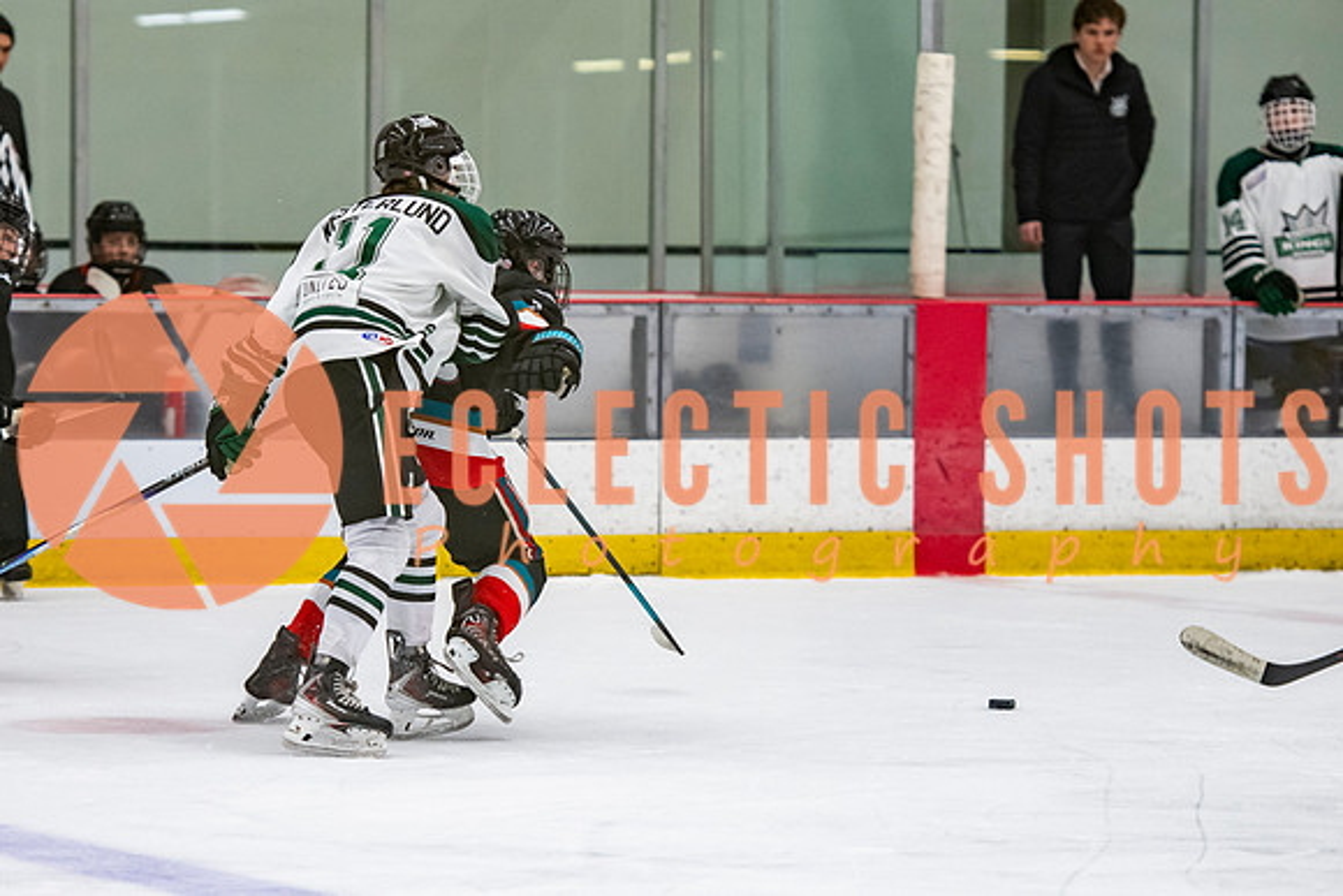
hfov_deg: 9.6
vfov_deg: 6.4
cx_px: 563
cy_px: 471
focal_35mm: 215
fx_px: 8012
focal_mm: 130
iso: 2000
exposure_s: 1/640
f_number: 3.2
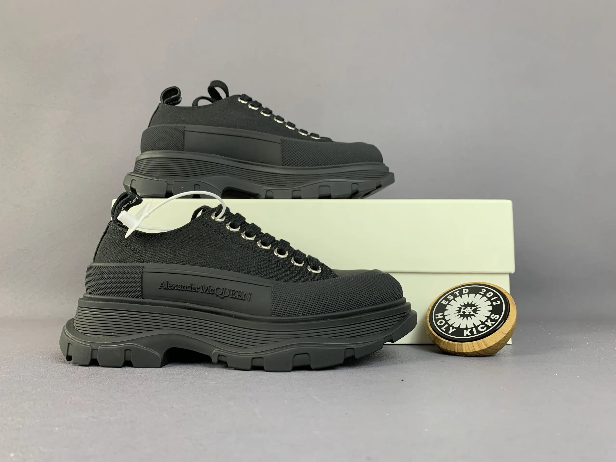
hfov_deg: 67.3
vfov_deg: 53.1
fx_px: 463
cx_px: 308
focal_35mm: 26
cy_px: 231
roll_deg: +0.0
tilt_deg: +4.0
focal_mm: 4.25
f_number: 1.8
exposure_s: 1/119
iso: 100
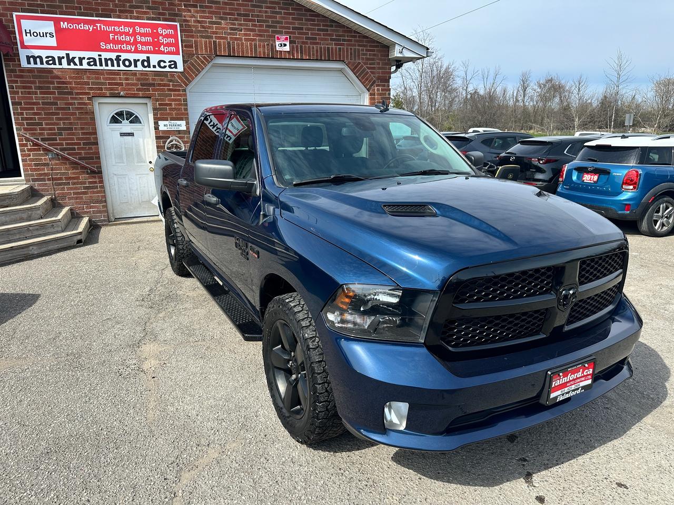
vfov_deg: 56.8
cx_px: 337
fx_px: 467
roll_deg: +1.7
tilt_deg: -13.3
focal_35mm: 24
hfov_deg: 71.6
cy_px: 252
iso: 80
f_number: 1.78
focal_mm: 6.86
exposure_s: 1/2525
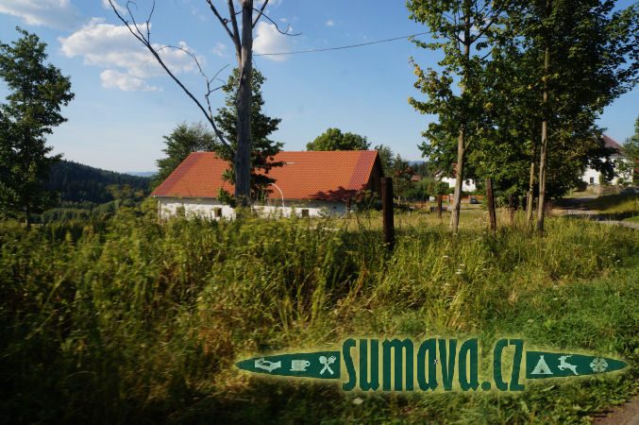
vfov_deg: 47.8
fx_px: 479
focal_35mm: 27
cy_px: 212
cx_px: 320
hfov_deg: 67.4
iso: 320
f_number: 13
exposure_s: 1/250
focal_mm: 18
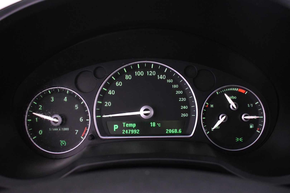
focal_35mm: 32
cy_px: 96
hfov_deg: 59.5
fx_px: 254
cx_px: 145
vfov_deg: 41.7
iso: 3200
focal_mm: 21
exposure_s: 1/30
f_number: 3.8
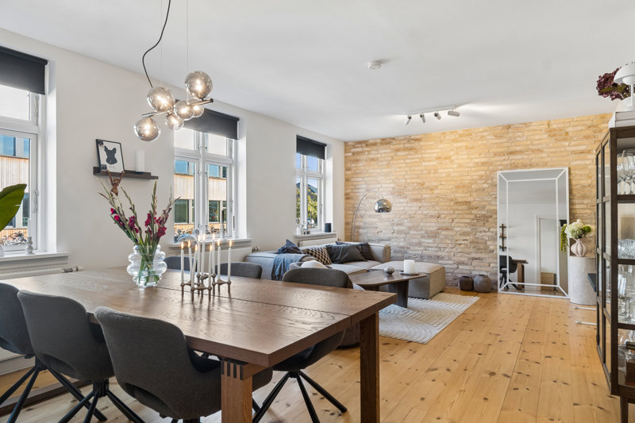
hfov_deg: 75.5
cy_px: 212
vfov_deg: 54.6
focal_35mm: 23
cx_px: 318
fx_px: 410
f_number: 8
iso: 200
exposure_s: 1/3.33
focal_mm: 15.5
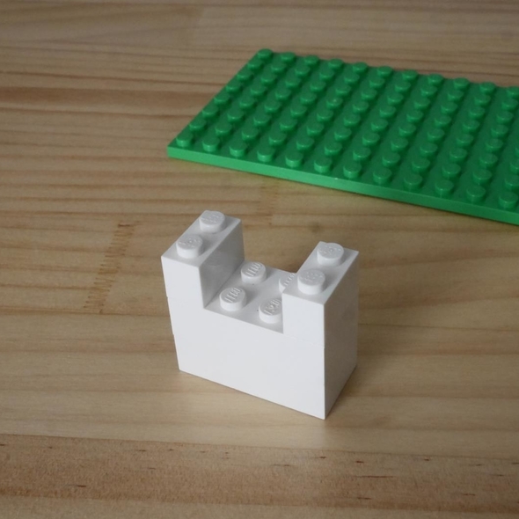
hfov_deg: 35.1
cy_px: 263
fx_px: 814
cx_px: 329
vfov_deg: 35.4
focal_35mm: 48
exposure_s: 1/60
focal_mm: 20
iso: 2500
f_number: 14
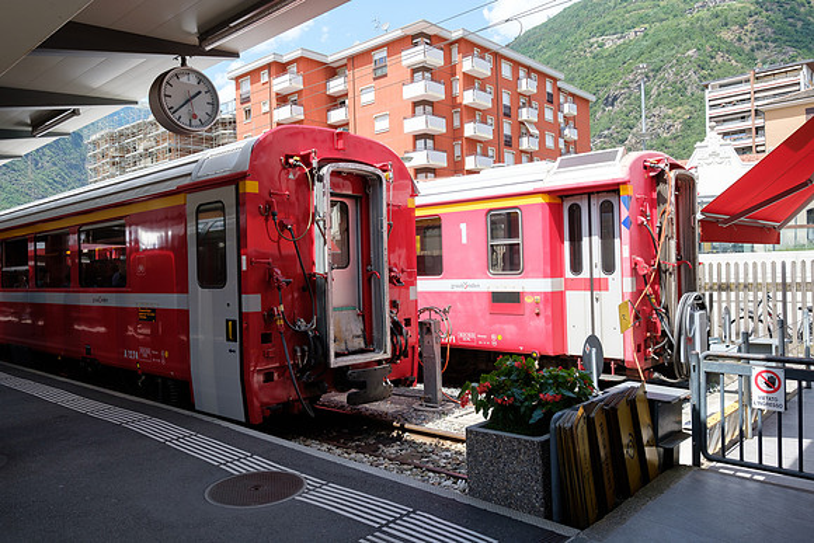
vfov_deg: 48.0
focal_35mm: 27
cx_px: 407
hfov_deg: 67.4
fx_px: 611
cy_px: 272
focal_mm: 18.2
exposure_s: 1/320
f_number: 5.6
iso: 200
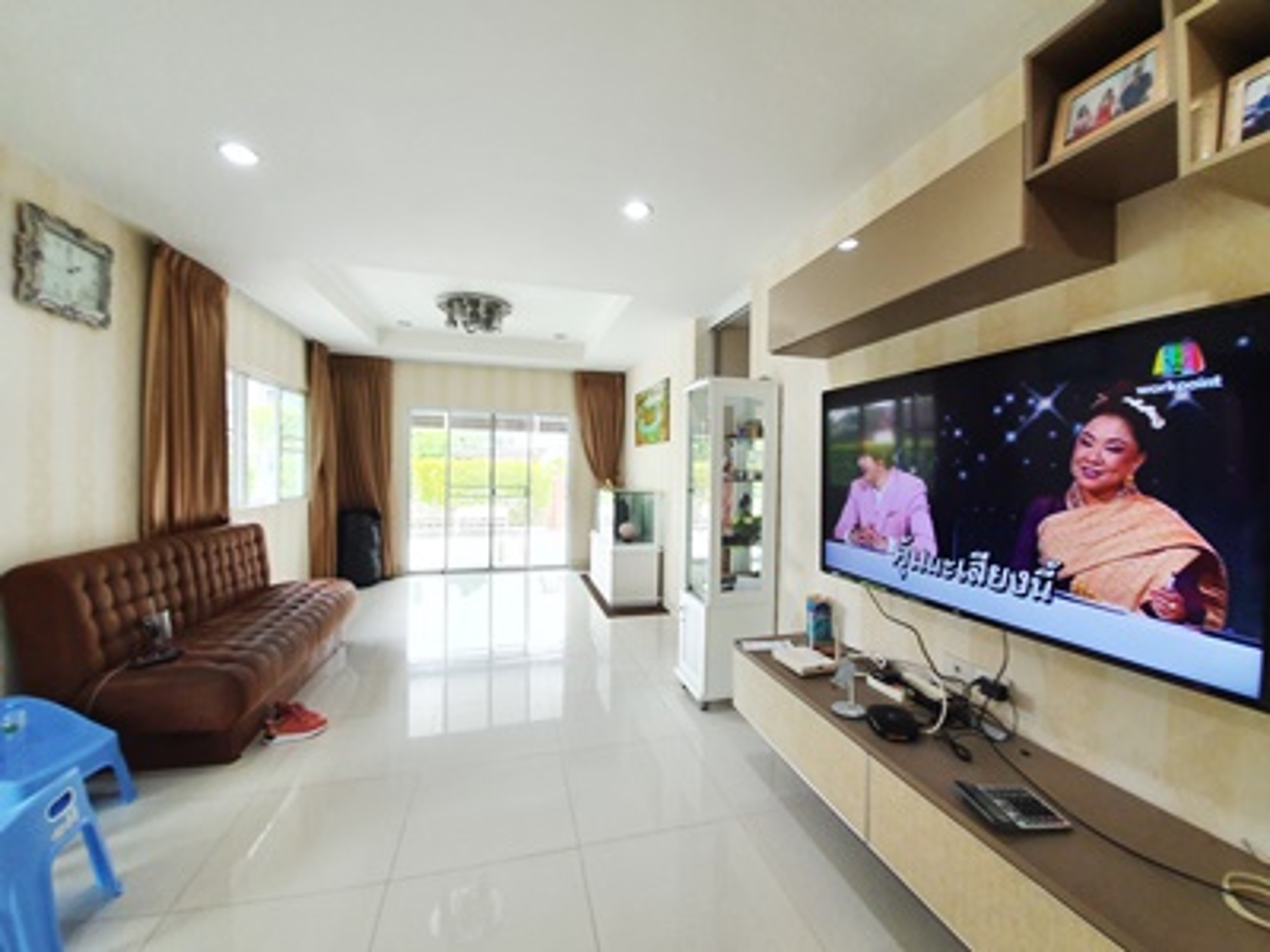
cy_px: 476
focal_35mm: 13
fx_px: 477
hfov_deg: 106.2
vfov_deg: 89.9
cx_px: 635
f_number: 2.2
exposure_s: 1/50
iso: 100
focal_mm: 1.8
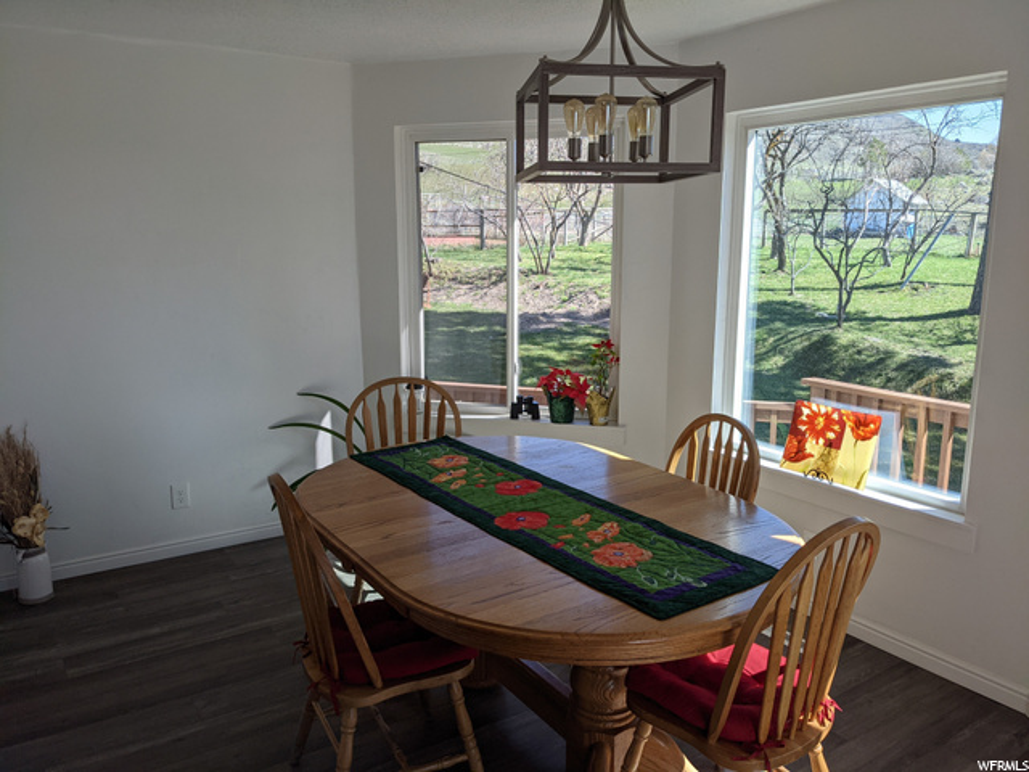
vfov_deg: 51.4
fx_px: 803
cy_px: 386
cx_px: 514
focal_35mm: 27
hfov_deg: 65.3
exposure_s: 1/870
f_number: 1.73
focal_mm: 4.38
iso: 64
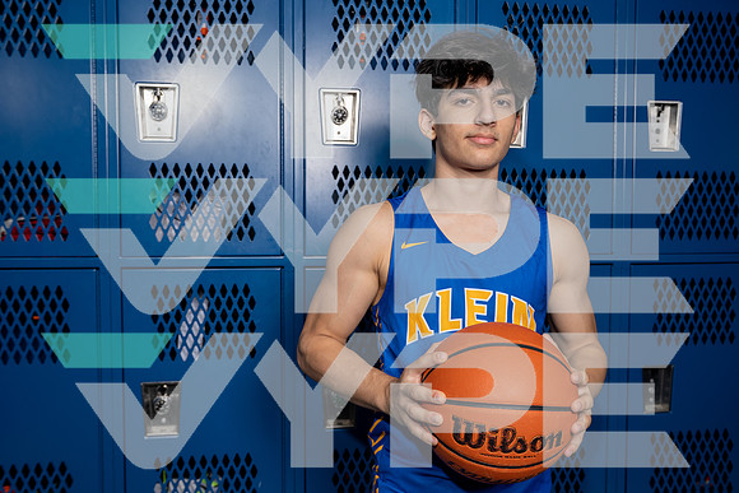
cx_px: 370
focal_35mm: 32
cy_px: 246
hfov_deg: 58.0
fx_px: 667
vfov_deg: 40.6
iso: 320
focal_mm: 31
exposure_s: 1/200
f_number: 5.6
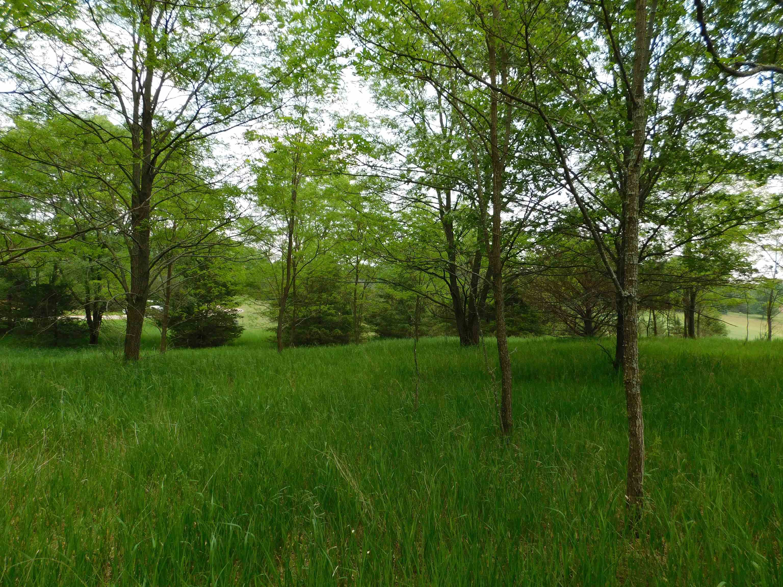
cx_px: 392
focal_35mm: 23
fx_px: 520
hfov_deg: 73.9
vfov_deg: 58.9
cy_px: 294
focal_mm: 4
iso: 125
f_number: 3
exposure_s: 1/500
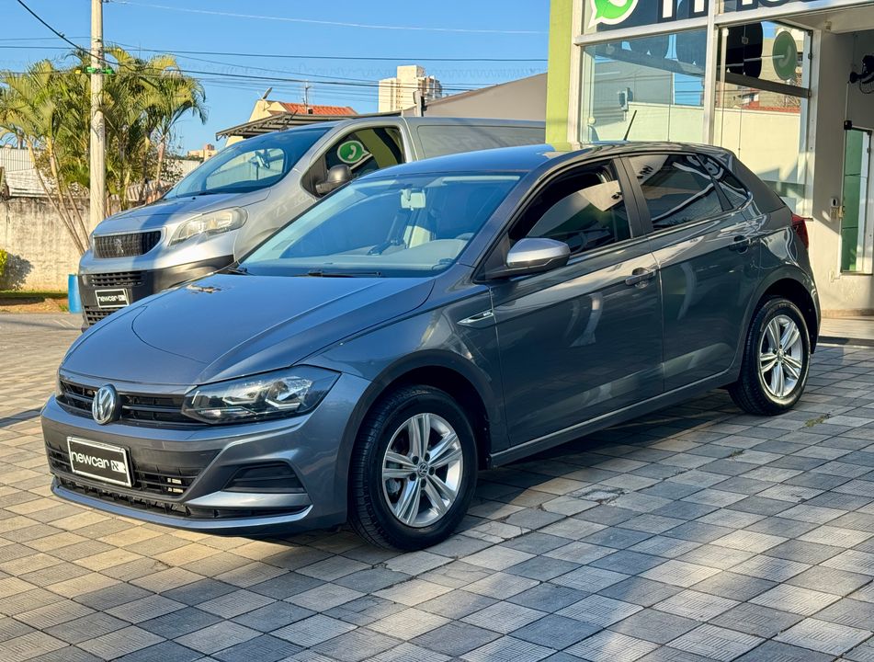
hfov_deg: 39.5
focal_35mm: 48
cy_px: 331
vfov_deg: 30.4
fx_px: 1216
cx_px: 437
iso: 64
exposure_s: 1/544
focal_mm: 6.76
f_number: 1.78
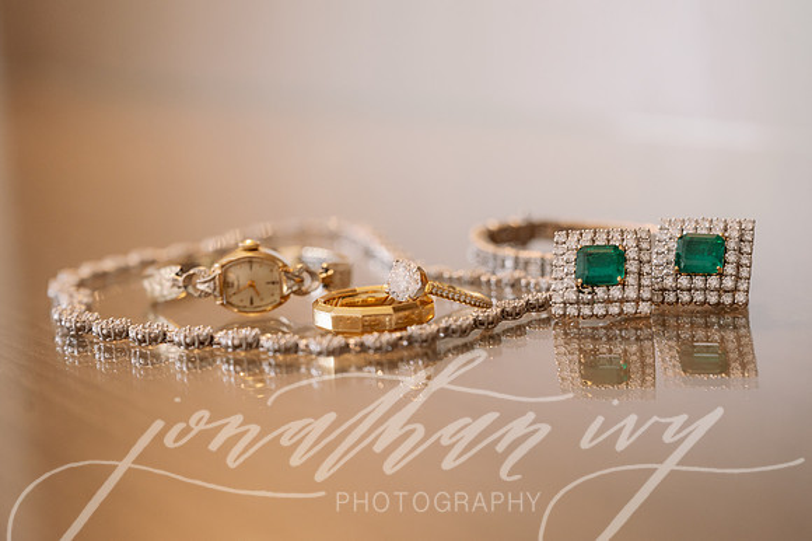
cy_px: 251
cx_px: 435
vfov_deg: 18.2
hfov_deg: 27.0
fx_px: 1690
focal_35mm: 75
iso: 1250
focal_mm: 70
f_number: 5
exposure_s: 1/100
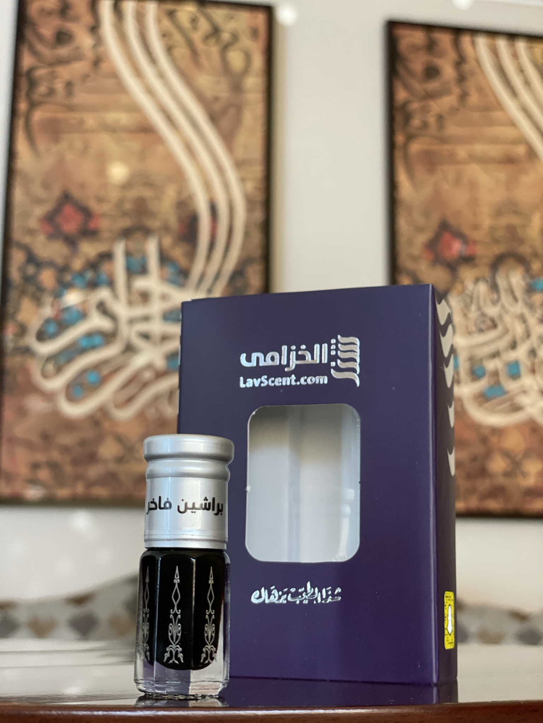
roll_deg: -0.7
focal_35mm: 52
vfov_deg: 36.8
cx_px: 272
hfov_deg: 28.0
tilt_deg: +13.2
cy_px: 362
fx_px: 1088
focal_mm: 6
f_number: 2
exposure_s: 1/67
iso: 250
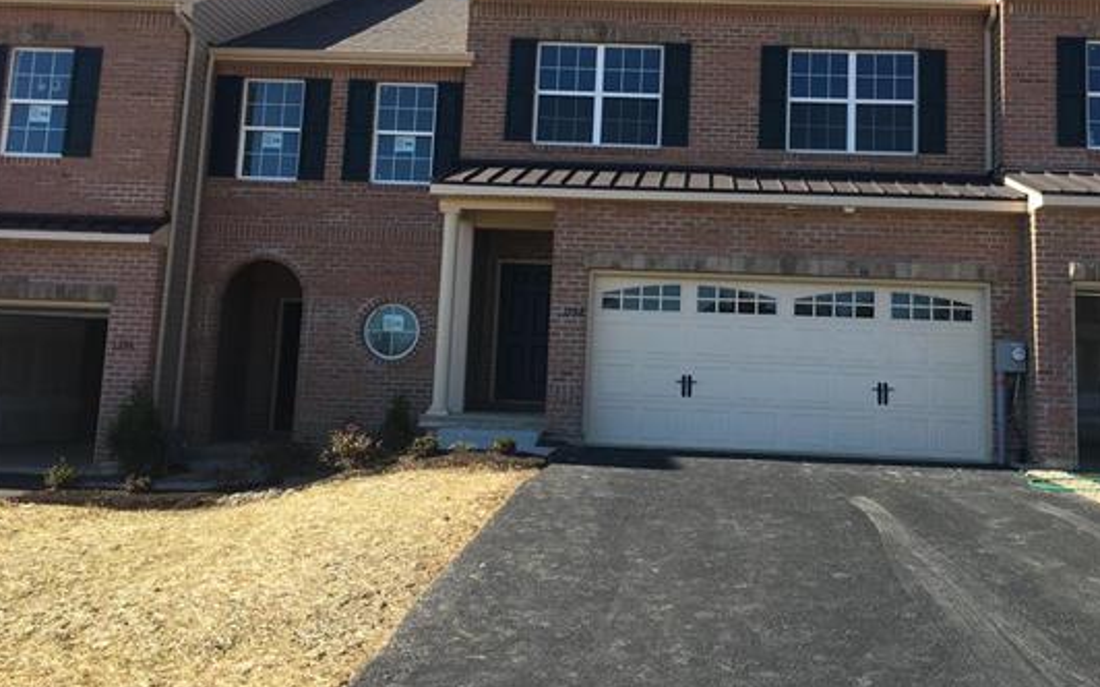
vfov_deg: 34.1
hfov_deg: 52.5
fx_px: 1109
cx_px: 647
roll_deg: -2.4
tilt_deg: +6.7
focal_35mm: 37
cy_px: 232
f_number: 2.2
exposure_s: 1/845
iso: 25
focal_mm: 4.15
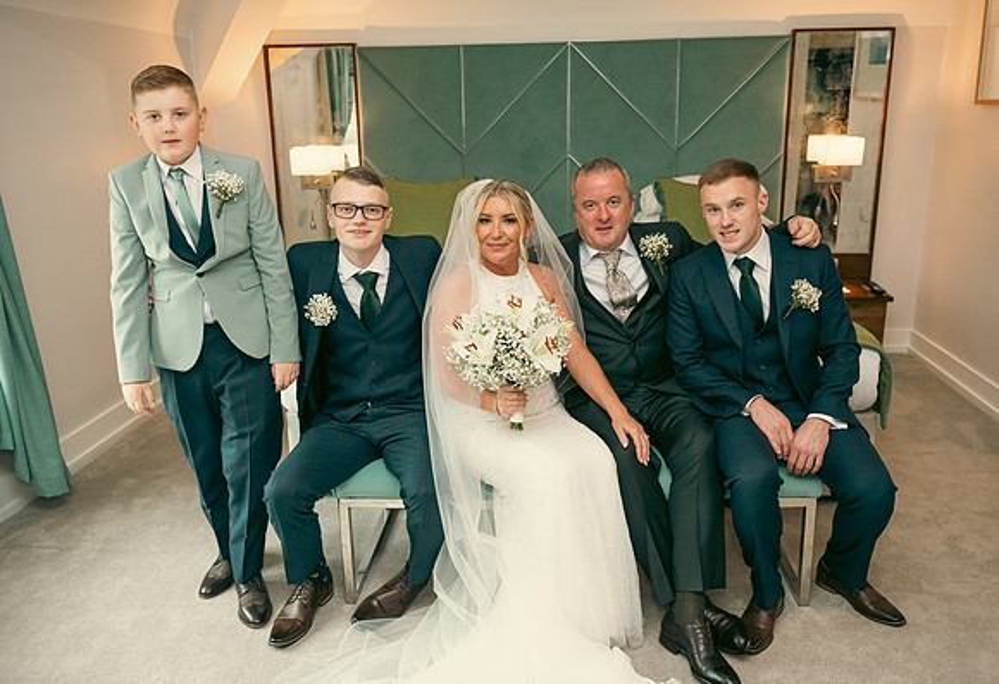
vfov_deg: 45.3
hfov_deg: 62.7
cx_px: 513
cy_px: 342
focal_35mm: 29
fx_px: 819
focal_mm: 28
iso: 800
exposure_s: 1/160
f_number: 3.5
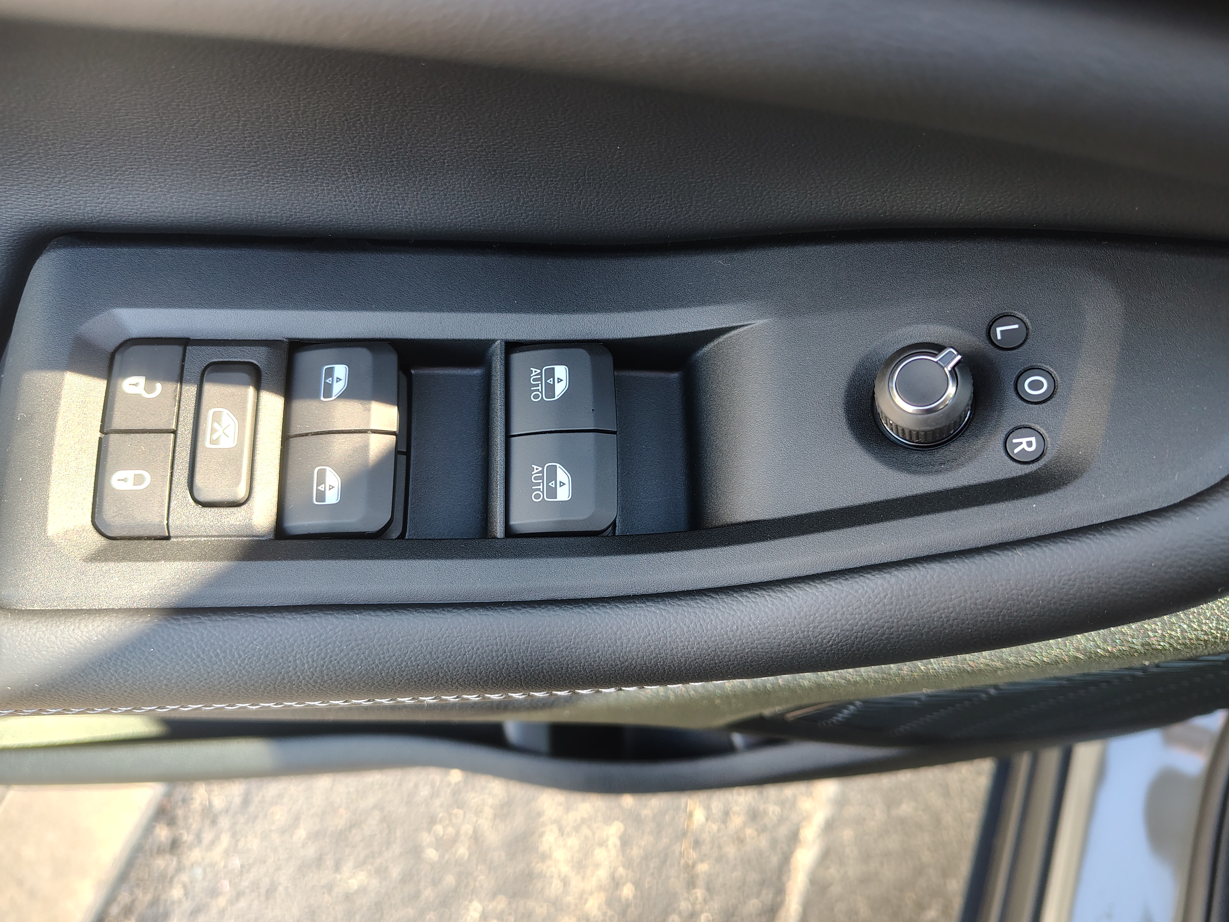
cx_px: 609
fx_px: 888
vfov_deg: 54.9
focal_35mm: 25
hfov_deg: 69.4
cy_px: 461
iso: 393
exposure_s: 1/111
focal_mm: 5.56
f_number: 1.8
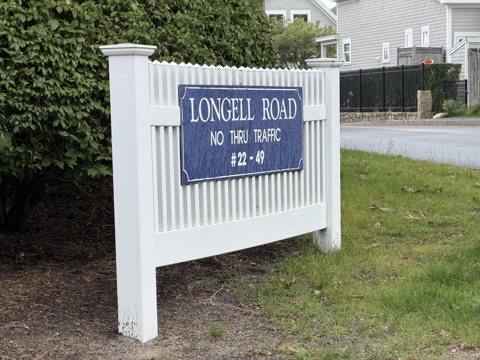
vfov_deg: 14.8
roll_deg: +0.6
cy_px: 180
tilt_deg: -3.7
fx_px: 1387
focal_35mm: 100
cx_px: 240
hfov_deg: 19.6
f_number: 2.8
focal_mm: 16.89
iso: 50
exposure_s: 1/207
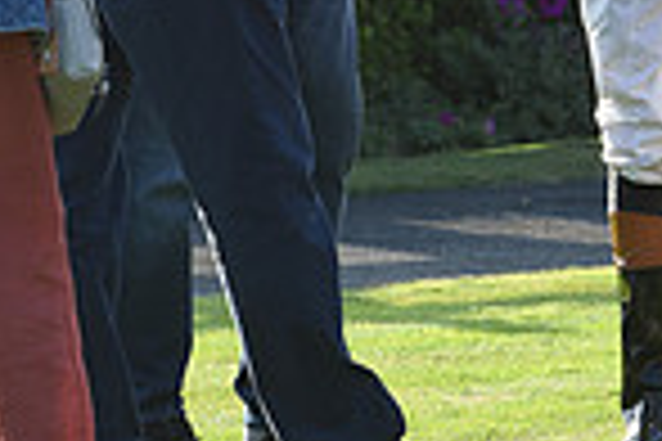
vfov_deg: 1.7
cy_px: -290
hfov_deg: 2.6
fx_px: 14544
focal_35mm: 791
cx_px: 721
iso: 640
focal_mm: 200
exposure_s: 1/800
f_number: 6.3
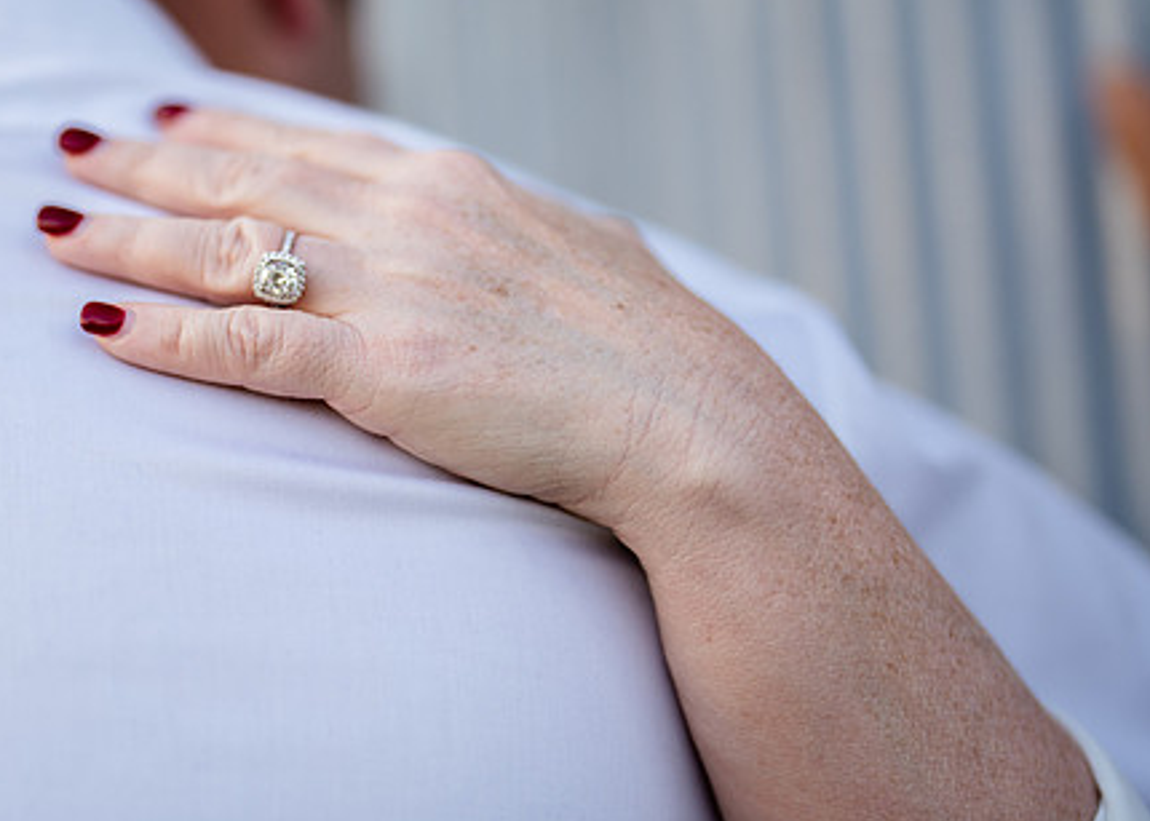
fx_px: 2874
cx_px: 254
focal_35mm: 88
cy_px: 372
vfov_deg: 16.3
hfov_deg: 22.4
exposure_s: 1/800
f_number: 1.2
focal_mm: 50
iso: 100
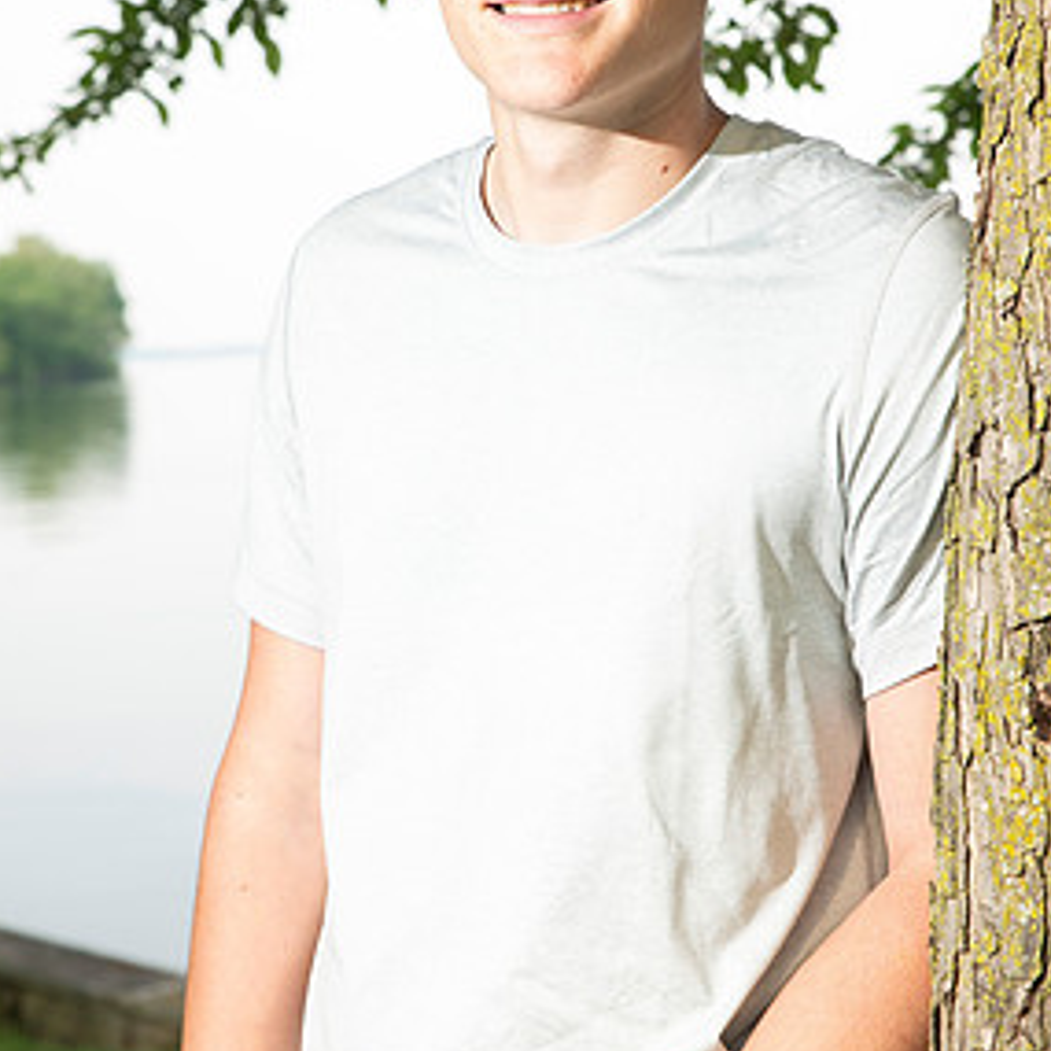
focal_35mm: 94
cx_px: 542
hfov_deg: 18.5
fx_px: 3229
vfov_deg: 18.5
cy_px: 398
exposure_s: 1/160
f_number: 7.1
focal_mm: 70
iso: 200
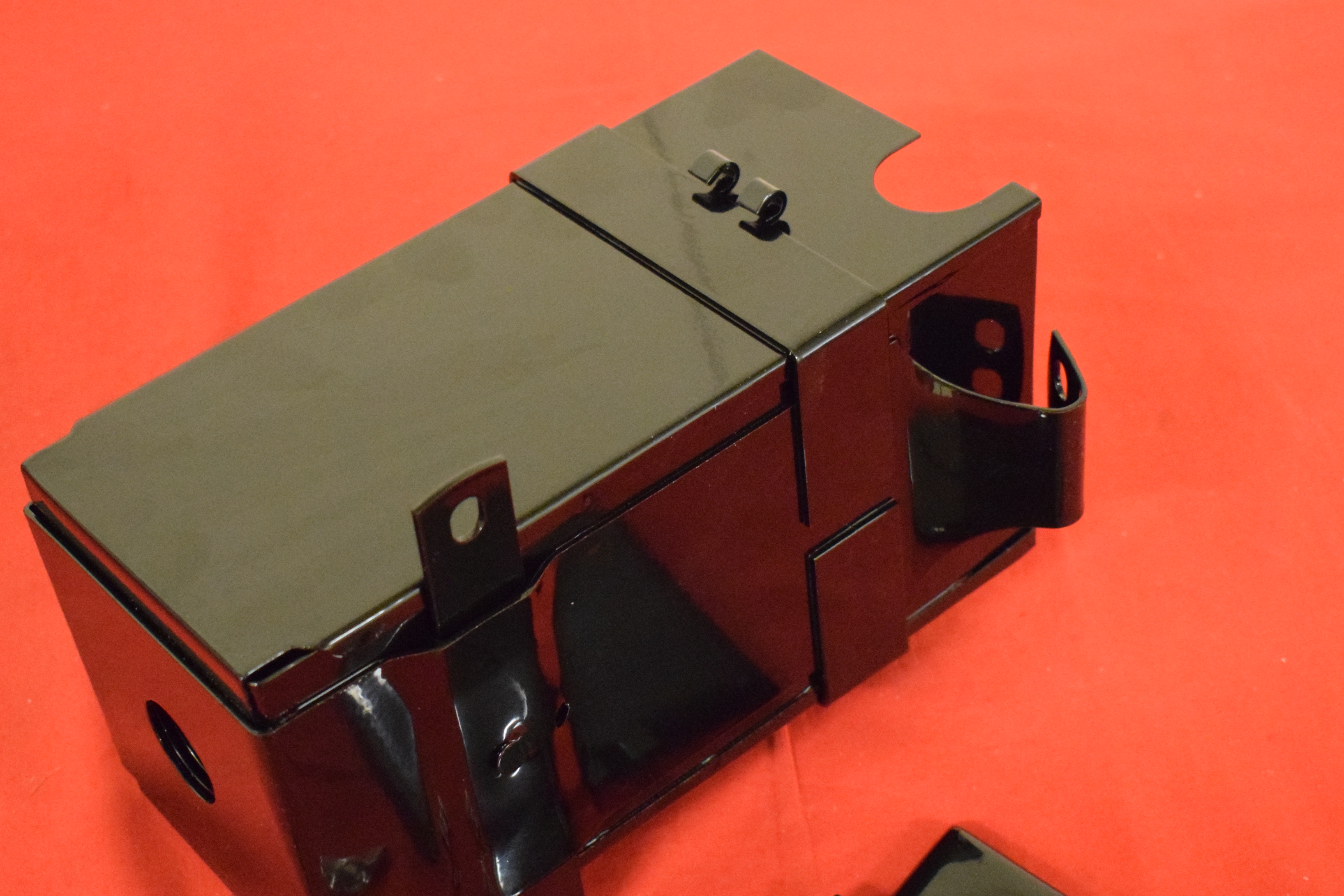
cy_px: 496
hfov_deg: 30.5
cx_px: 615
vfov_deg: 20.6
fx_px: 2465
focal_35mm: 66
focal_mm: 32
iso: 8000
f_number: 5
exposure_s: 1/60
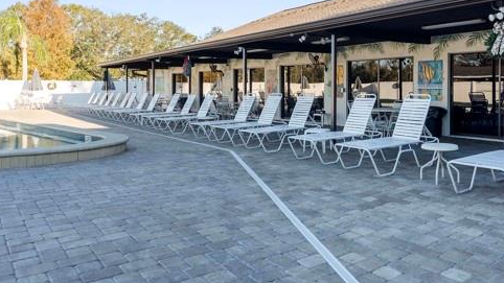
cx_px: 301
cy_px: 93
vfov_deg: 38.5
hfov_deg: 63.8
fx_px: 401
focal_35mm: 30
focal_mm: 23
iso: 100
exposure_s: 1/8
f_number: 8
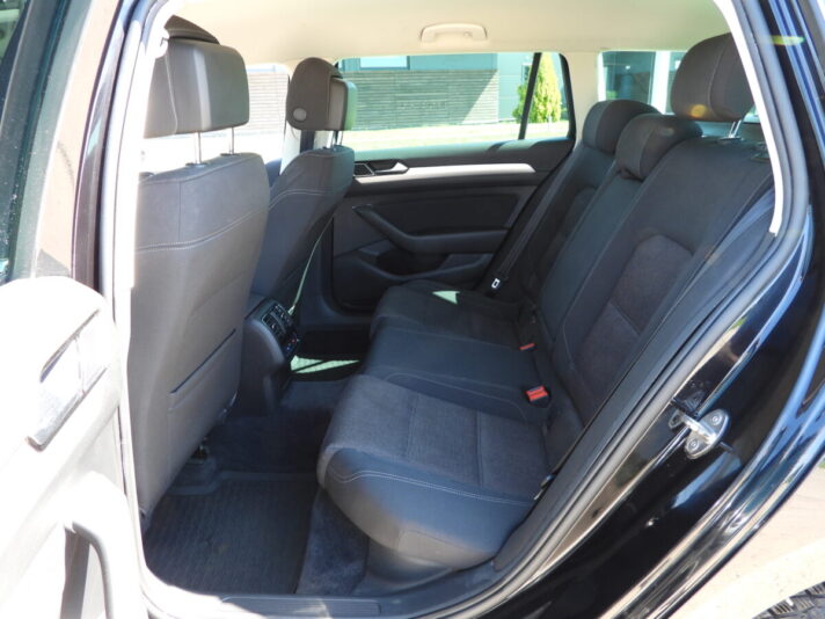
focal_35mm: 24
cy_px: 310
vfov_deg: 56.8
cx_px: 412
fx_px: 572
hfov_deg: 71.6
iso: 100
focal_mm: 4.3
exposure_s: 1/40
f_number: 2.8
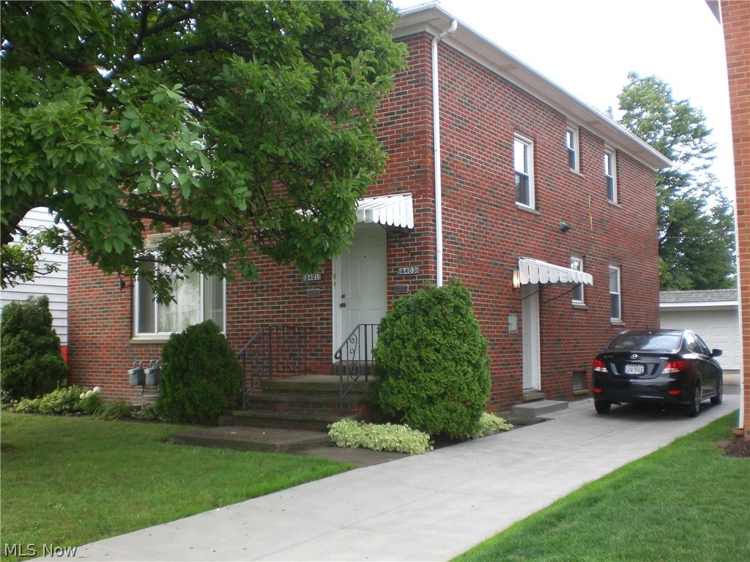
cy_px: 281
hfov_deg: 49.0
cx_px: 375
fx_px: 823
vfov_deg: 37.7
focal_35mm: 38
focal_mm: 6.3
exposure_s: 1/80
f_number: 3.1
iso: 50
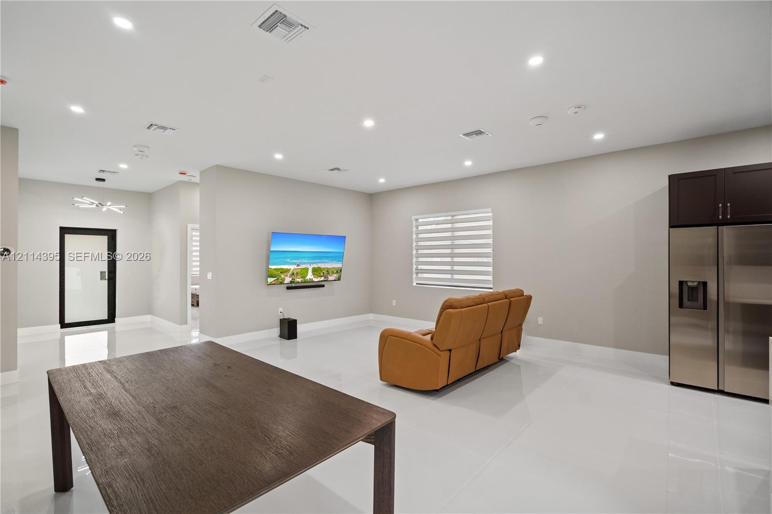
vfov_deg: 73.7
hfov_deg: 96.7
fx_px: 343
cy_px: 257
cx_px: 386
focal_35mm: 16
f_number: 4.5
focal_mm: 16
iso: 320
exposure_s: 1/15
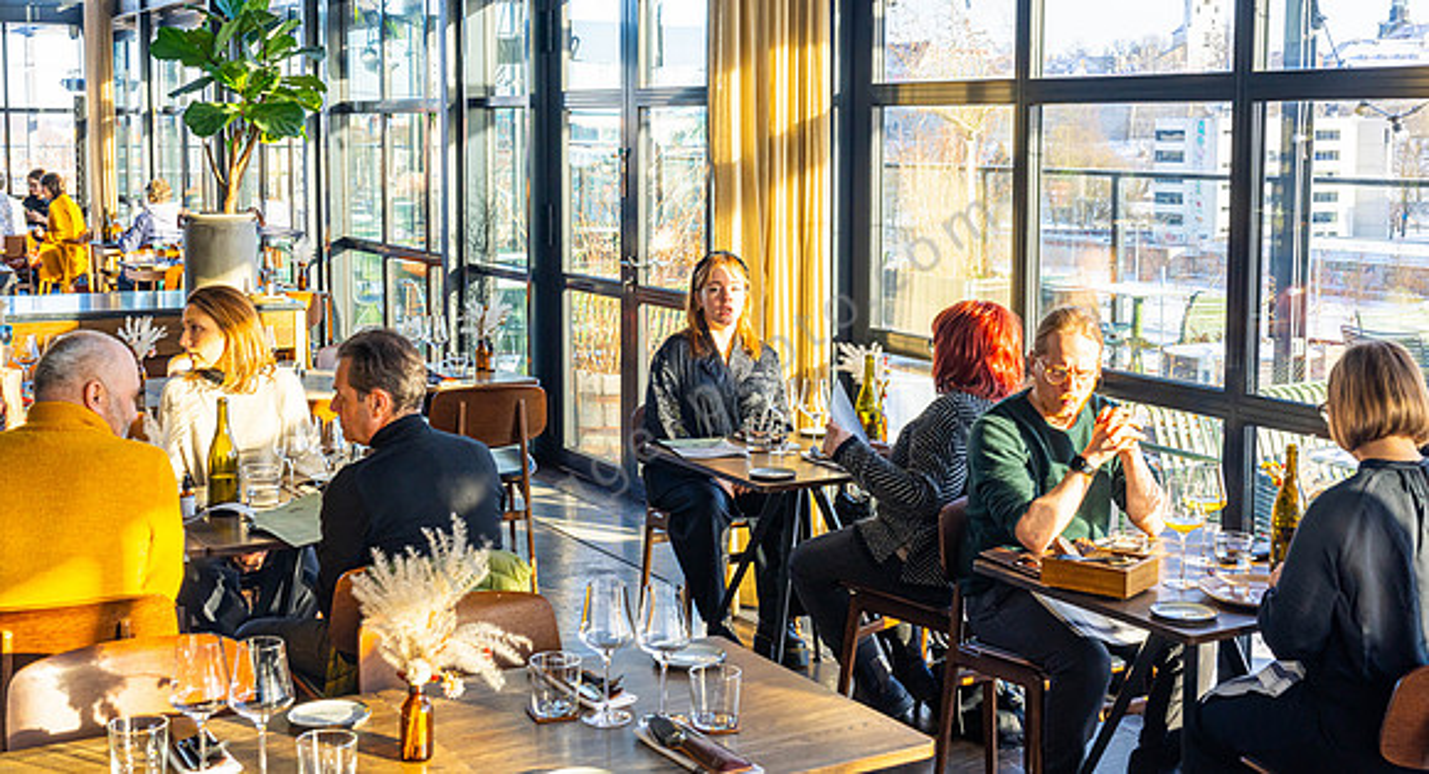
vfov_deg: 24.5
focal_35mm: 47
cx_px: 715
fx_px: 1774
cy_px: 299
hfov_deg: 43.9
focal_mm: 43
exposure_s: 1/80
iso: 320
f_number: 6.3
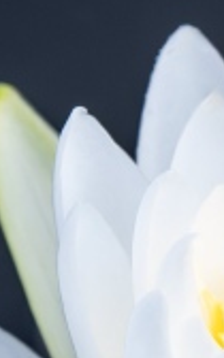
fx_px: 29791
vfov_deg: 0.7
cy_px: 586
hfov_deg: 0.4
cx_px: 260
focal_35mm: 3050
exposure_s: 1/400
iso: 1250
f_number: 9
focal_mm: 560
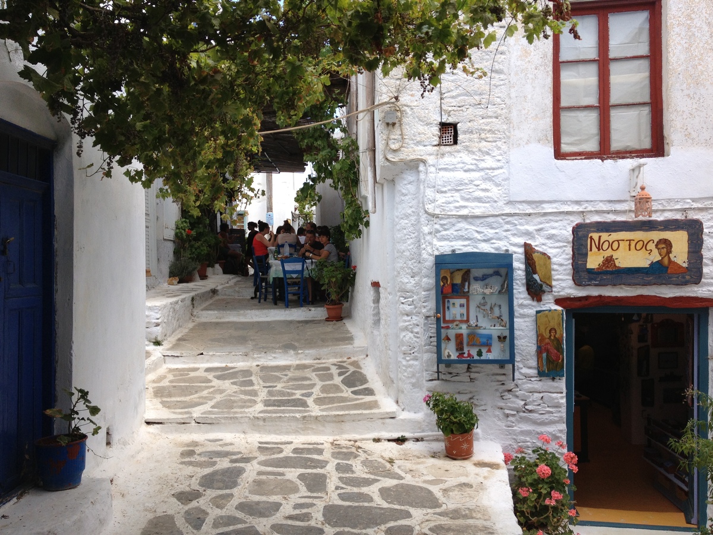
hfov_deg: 52.6
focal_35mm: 35
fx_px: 721
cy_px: 268
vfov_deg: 40.7
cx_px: 356
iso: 50
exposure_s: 1/600
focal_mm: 4.28
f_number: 2.4
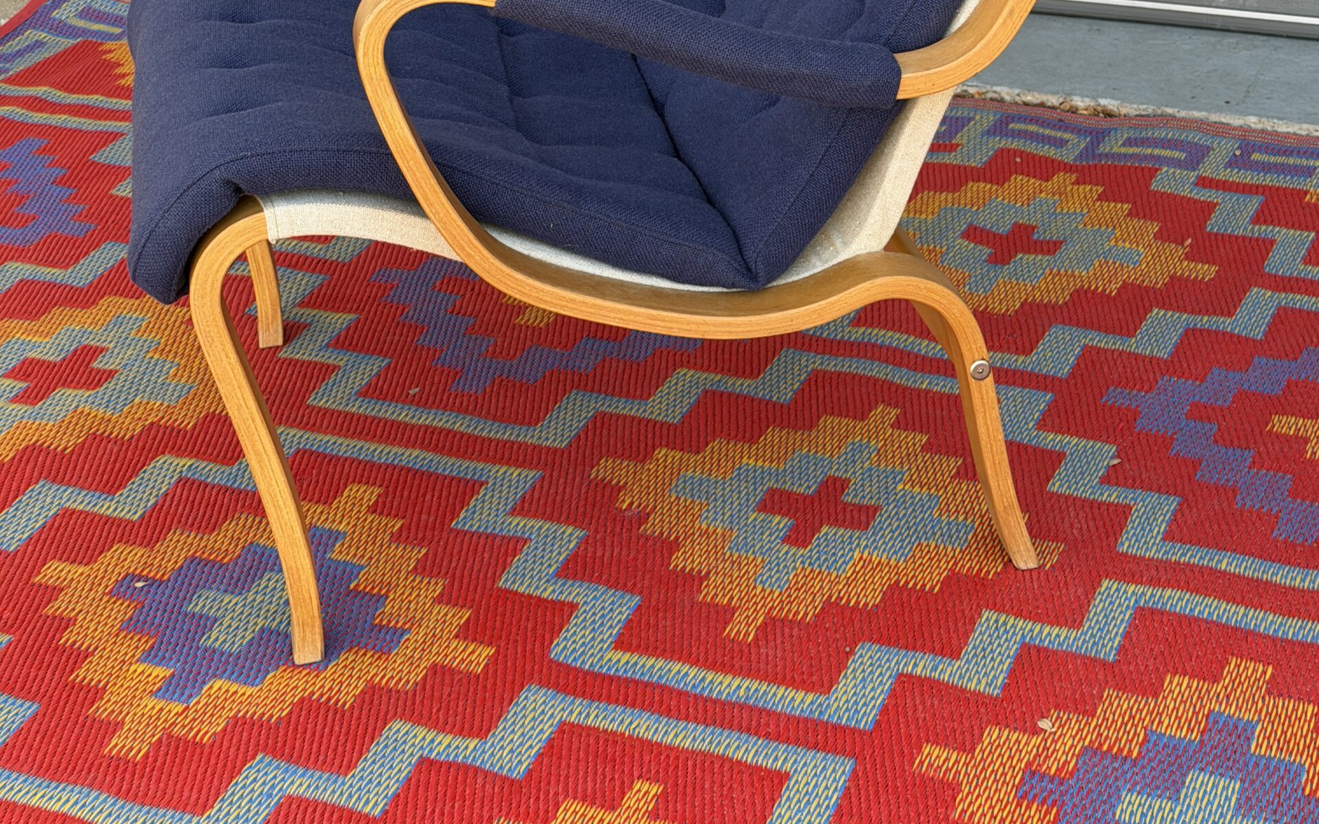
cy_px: -1
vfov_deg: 18.6
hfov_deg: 30.2
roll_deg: +1.7
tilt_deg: -17.4
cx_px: 661
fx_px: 2444
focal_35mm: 68
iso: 64
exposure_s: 1/188
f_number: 1.78
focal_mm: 6.76
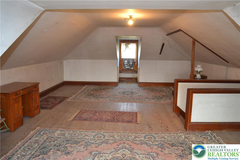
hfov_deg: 67.4
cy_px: 80
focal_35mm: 27
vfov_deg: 47.9
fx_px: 180
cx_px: 120
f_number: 3.5
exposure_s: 1/60
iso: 560
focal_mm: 18
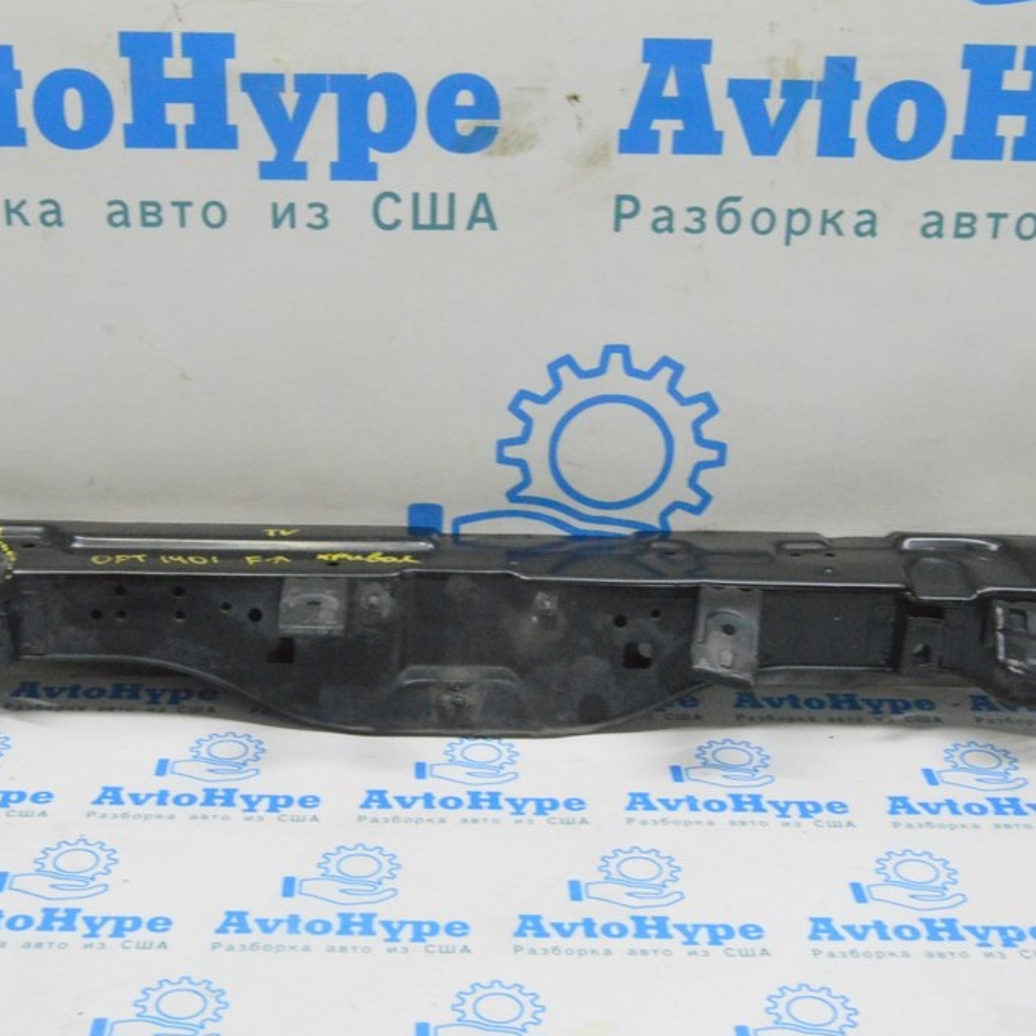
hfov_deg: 29.5
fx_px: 1964
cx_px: 465
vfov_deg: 29.6
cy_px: 520
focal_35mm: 58
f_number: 20
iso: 6400
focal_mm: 30
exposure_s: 1/20
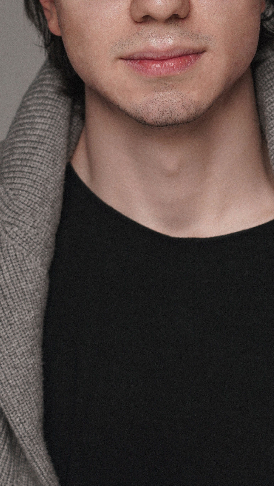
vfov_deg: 8.2
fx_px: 3384
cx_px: 165
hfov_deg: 4.6
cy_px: 200
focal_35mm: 262
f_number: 4.5
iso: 125
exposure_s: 1/250
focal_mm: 105
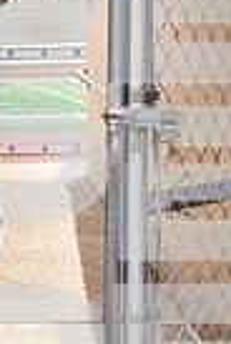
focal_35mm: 131
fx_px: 1254
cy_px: 186
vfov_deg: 15.6
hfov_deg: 10.3
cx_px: -85
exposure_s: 1/400
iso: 160
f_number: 7.1
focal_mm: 40
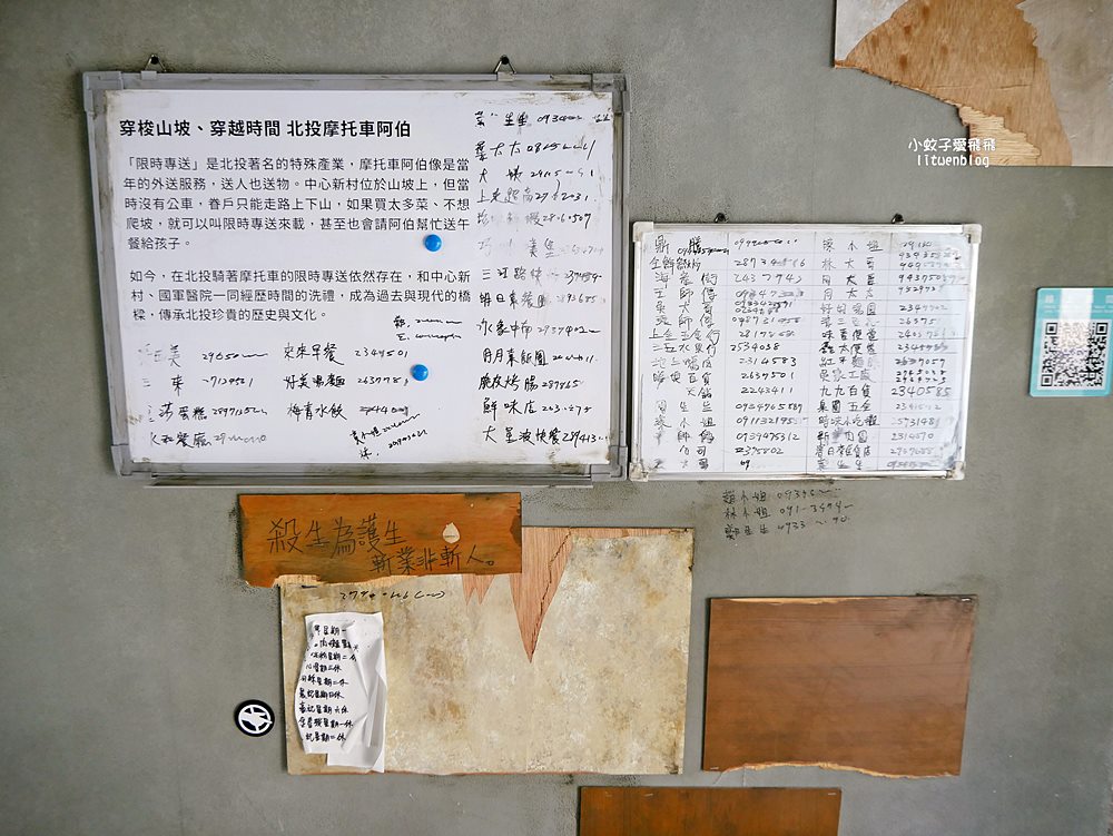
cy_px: 418
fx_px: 901
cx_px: 556
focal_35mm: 28
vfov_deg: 49.8
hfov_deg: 63.4
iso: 500
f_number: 3.5
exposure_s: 1/60
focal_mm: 14
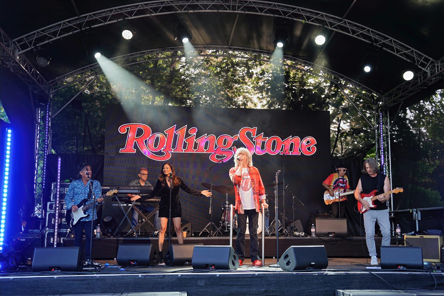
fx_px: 481
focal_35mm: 39
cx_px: 222
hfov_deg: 49.6
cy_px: 148
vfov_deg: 34.2
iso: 100
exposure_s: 1/60
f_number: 4
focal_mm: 39
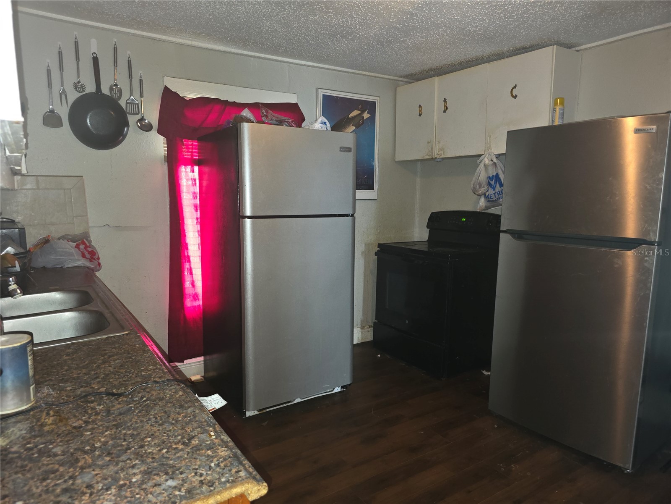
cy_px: 252
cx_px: 336
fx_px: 446
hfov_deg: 73.9
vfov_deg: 58.9
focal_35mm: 23
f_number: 1.7
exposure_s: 1/12
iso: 250
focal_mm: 6.3
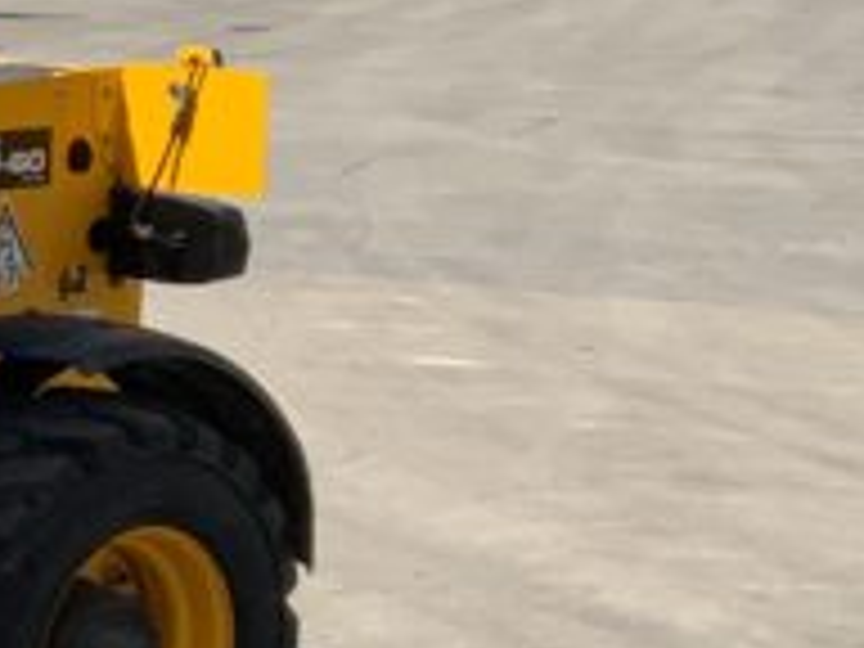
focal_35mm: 155
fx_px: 3869
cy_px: 230
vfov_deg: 9.6
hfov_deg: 11.5
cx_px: -846
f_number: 1.8
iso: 16
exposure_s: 1/2227
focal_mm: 3
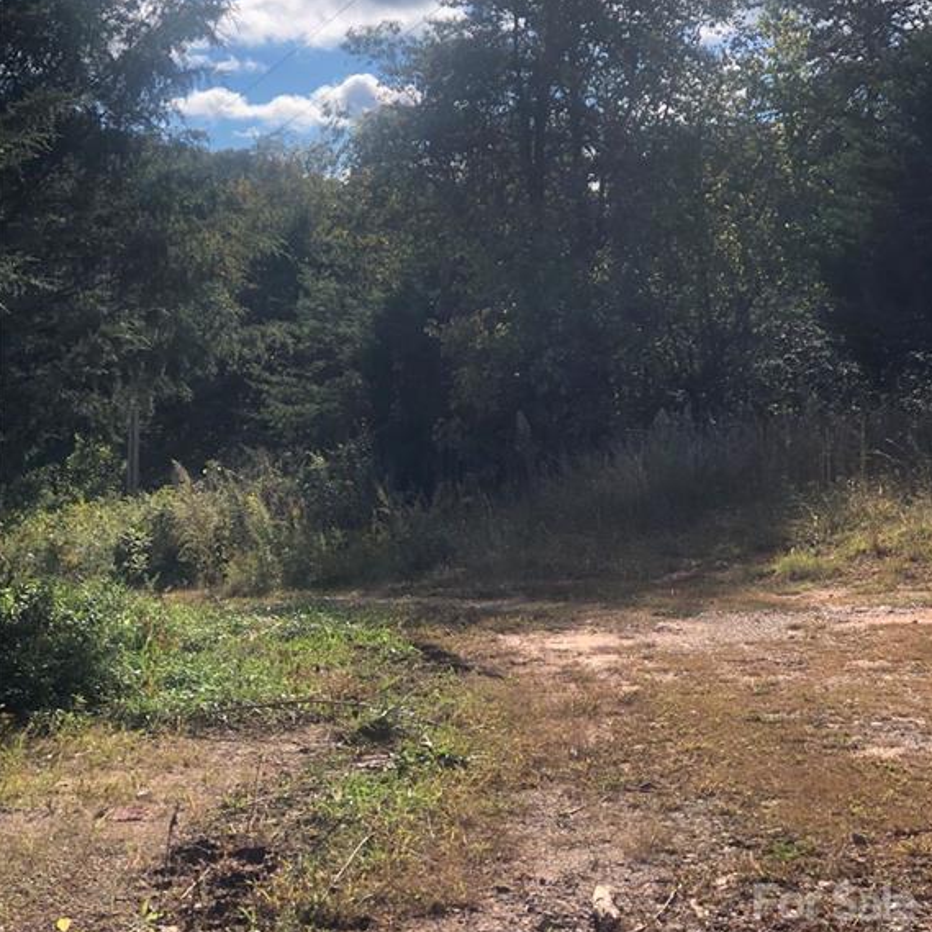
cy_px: 388
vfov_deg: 25.3
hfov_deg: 25.4
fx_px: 2071
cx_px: 467
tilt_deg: -0.7
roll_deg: +1.9
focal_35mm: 68
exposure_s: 1/747
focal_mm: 6.6
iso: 20
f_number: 2.8
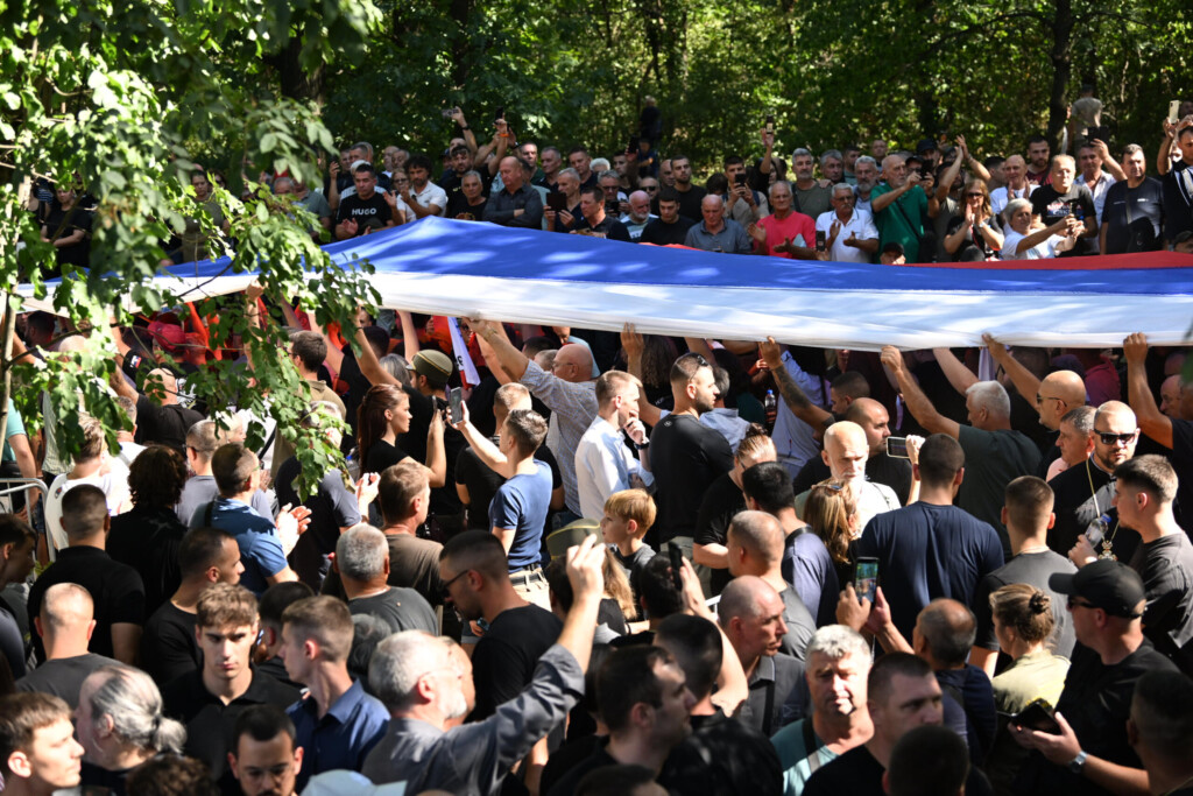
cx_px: 596
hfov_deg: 28.8
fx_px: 2320
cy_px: 398
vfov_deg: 19.5
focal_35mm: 70
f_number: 4
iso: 1000
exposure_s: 1/1250
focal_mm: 70
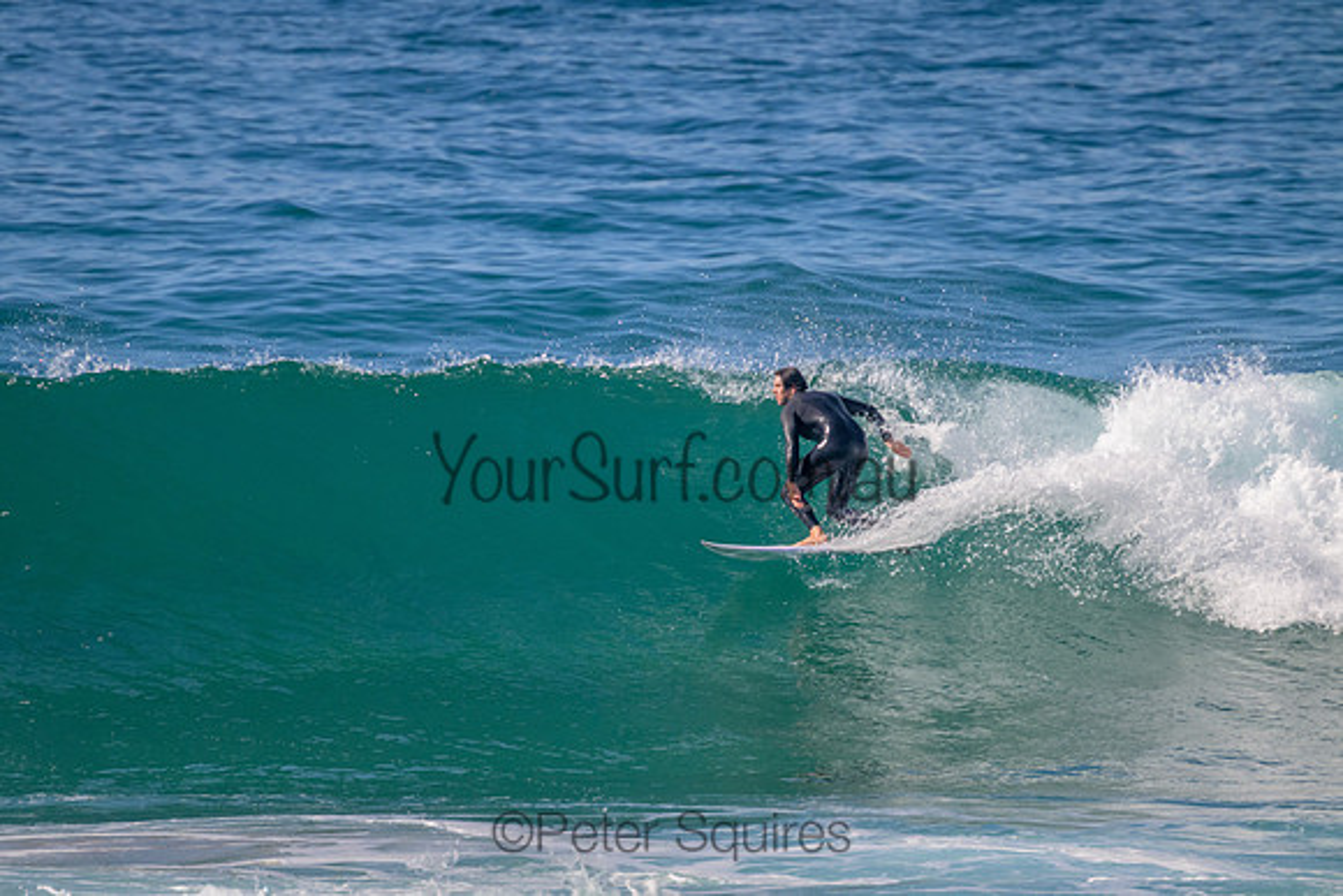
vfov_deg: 1.7
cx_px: 672
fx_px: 29850
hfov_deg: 2.6
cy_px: 448
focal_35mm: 800
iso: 1600
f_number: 11
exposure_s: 1/2000
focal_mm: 800
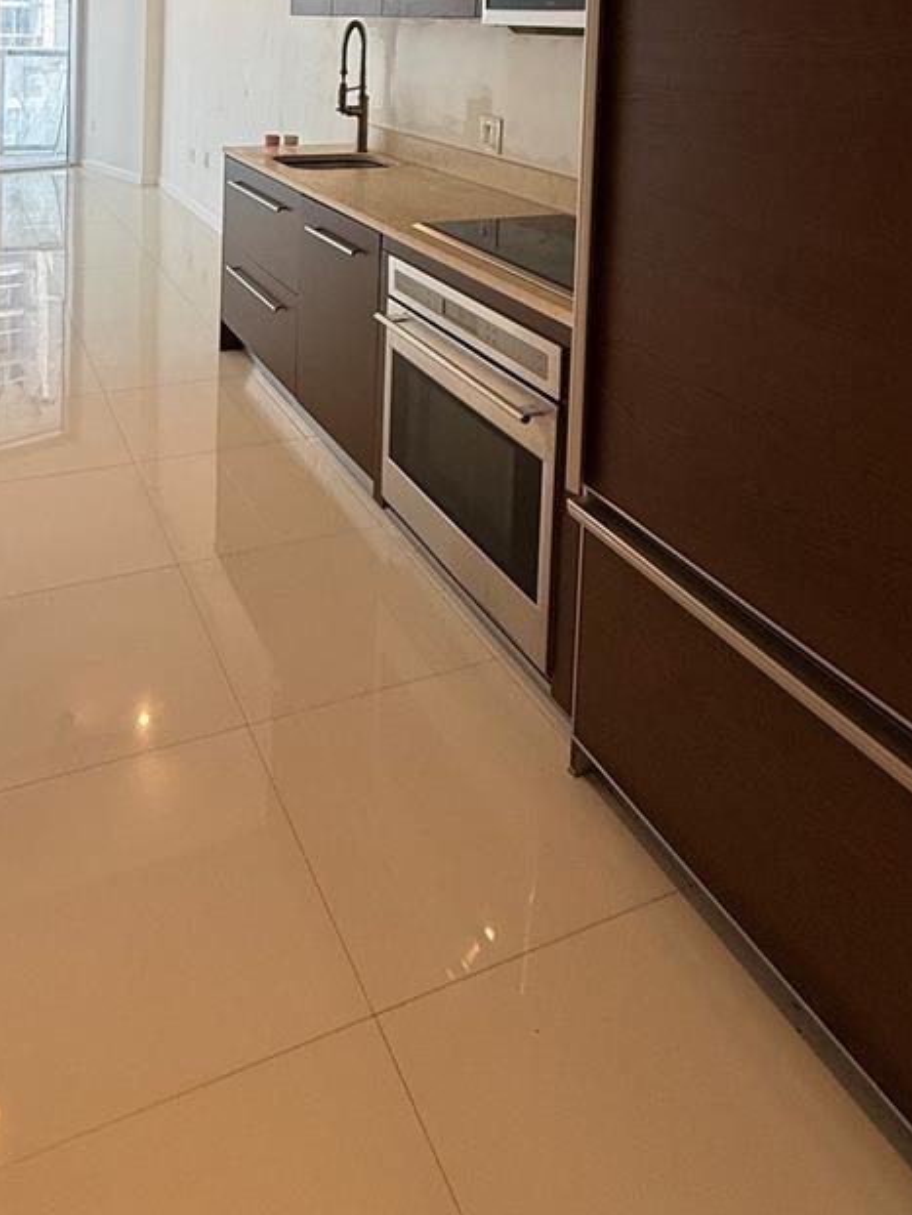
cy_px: 74
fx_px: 948
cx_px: 309
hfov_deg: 50.5
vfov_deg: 54.7
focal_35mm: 27
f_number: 2.2
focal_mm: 2.22
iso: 125
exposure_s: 1/99
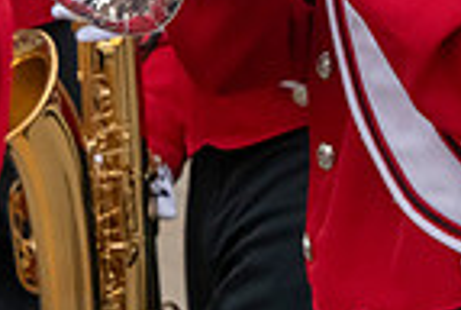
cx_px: 371
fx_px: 9342
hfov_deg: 2.8
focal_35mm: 728
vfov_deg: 1.9
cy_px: -118
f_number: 11
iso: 3200
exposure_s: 1/400
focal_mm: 180
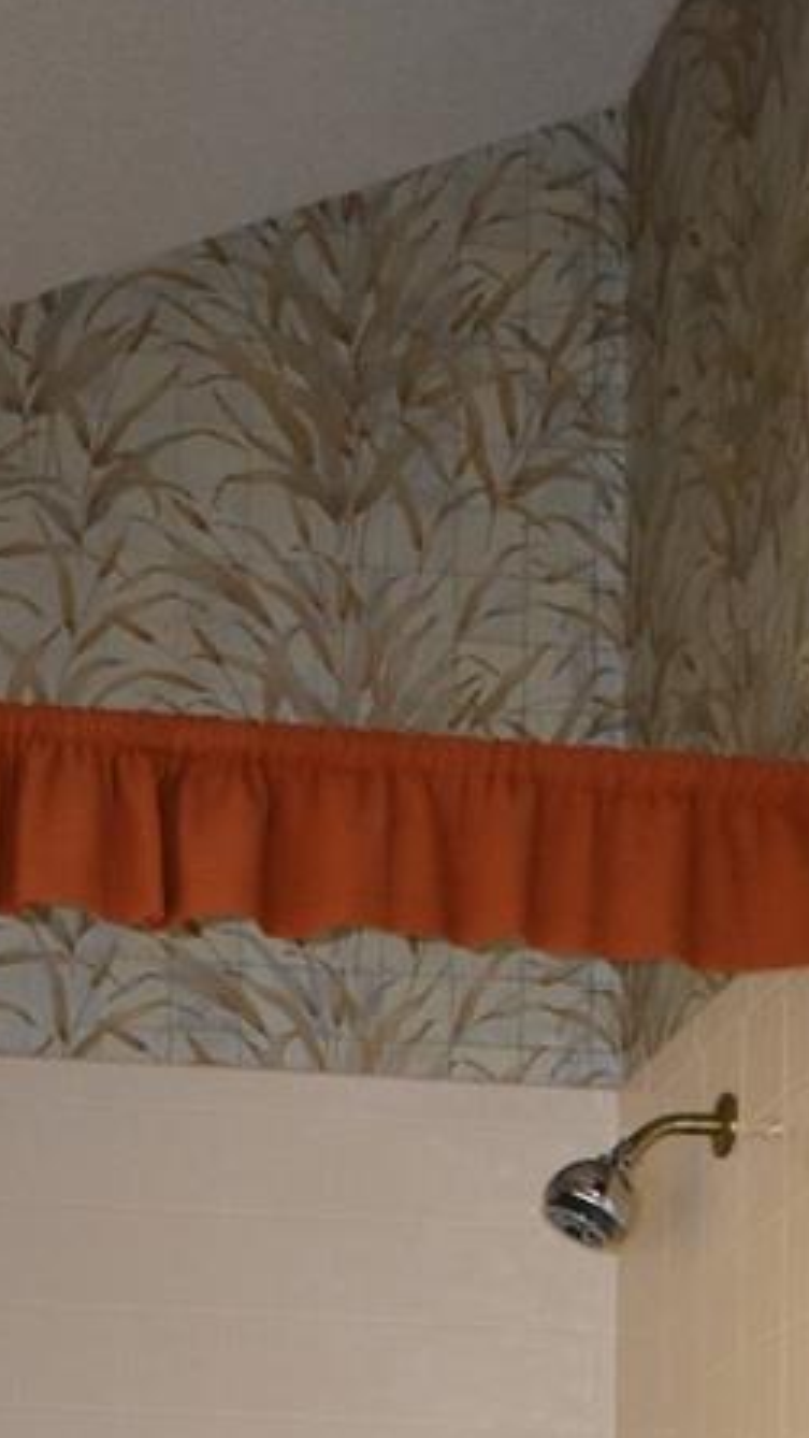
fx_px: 2897
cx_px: 34
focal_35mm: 76
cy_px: 1893
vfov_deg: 24.2
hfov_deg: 15.6
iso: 2200
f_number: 3.5
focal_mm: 18
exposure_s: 1/60
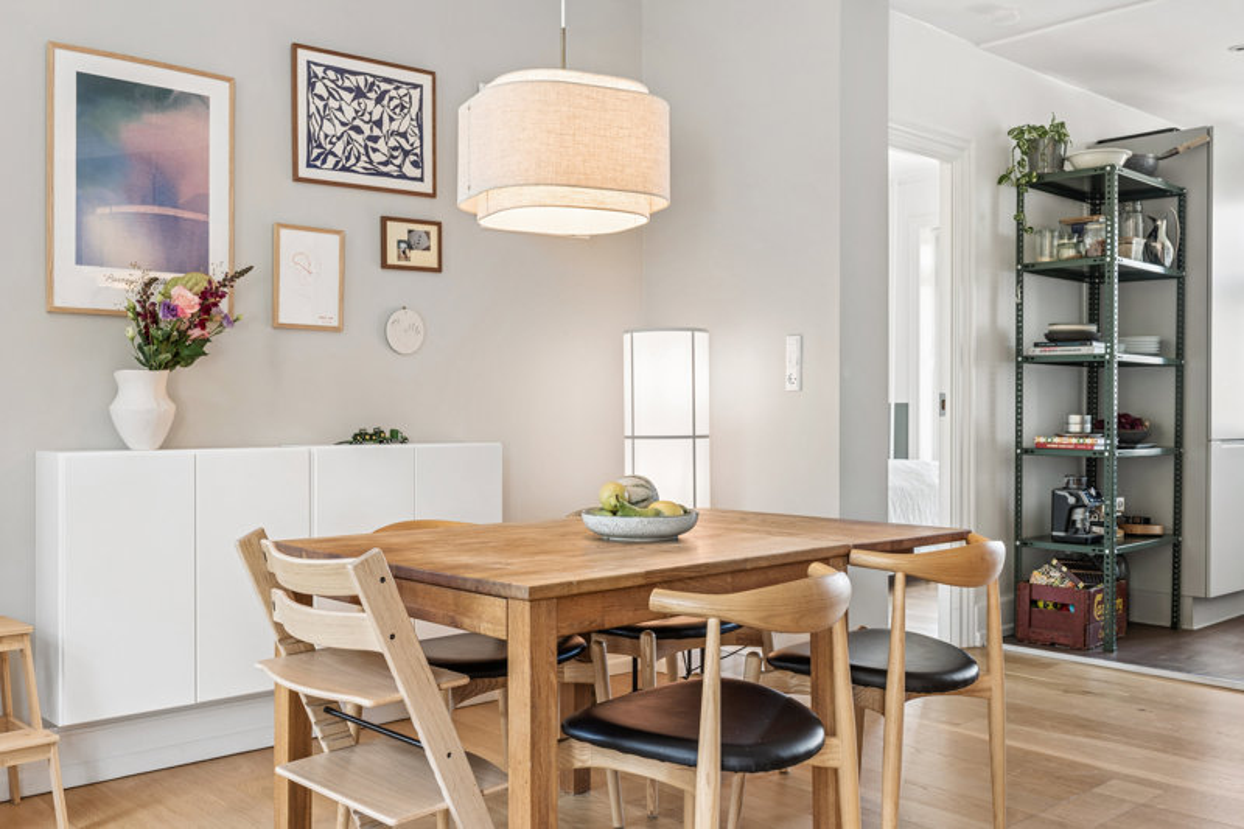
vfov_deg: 37.8
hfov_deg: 54.4
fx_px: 1209
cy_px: 414
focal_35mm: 35
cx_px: 622
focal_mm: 35
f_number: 9.5
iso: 200
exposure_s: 1/8
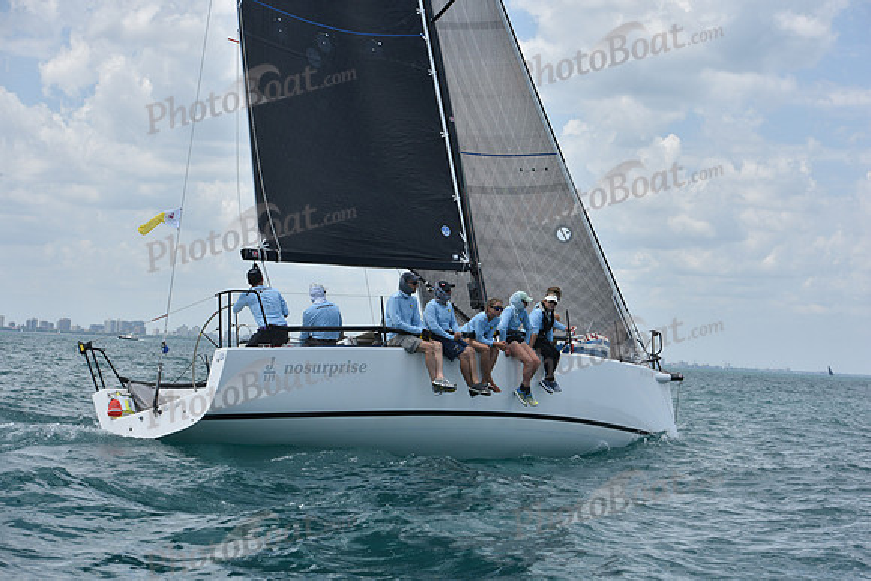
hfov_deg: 28.8
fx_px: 1694
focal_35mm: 70
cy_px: 290
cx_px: 436
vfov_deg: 19.5
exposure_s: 1/1250
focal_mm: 70
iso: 250
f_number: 7.1
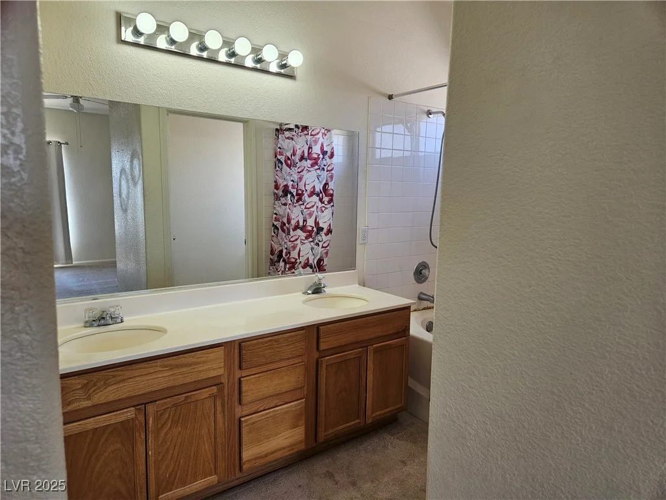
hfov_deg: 73.9
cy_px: 250
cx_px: 333
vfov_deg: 58.9
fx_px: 443
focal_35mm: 23
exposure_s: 1/120
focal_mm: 5.4
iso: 50
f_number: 1.8
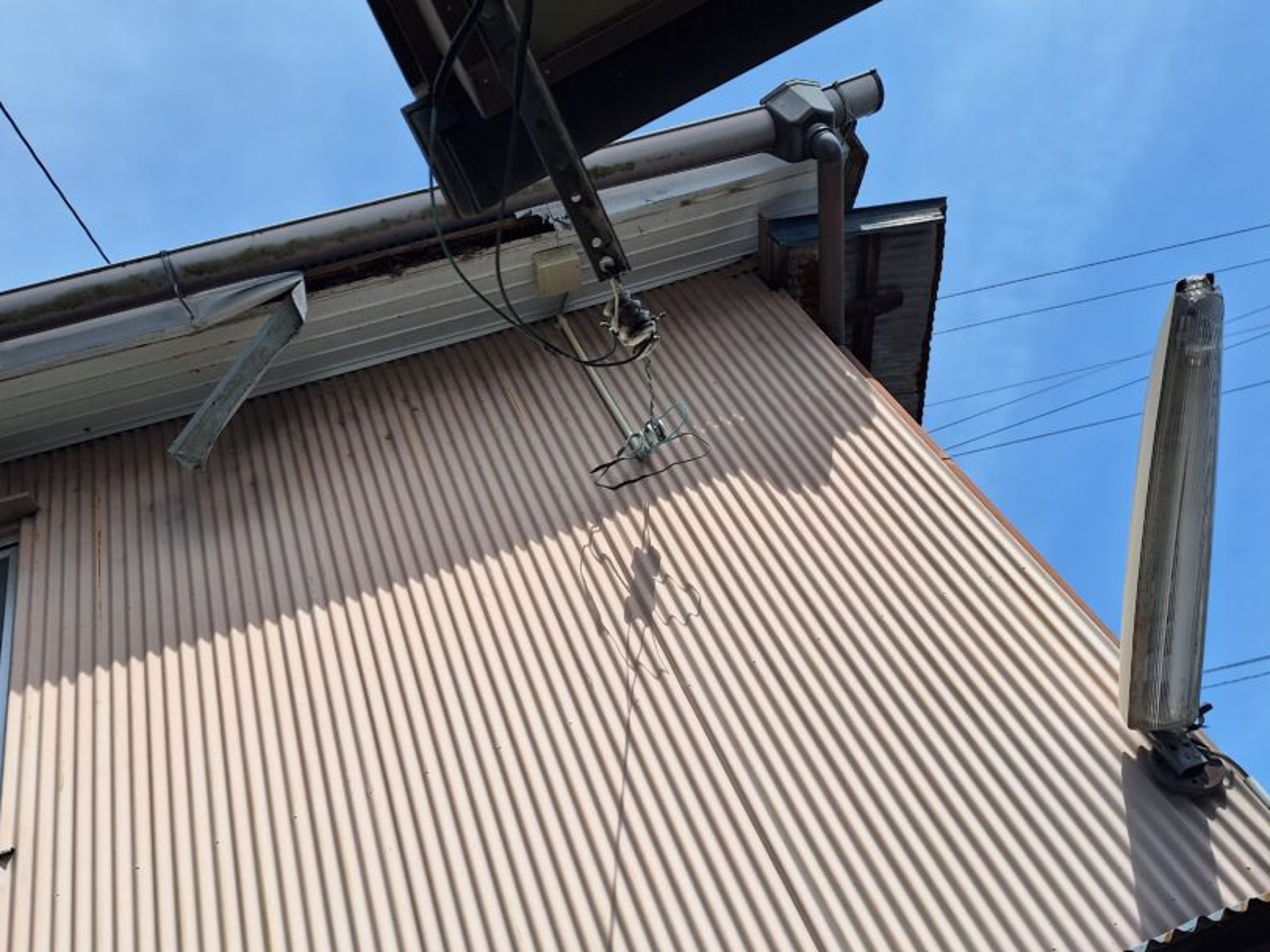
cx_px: 638
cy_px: 563
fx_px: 1064
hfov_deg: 61.7
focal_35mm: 29
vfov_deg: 48.0
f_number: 1.8
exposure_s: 1/2874
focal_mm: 5.54
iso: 40
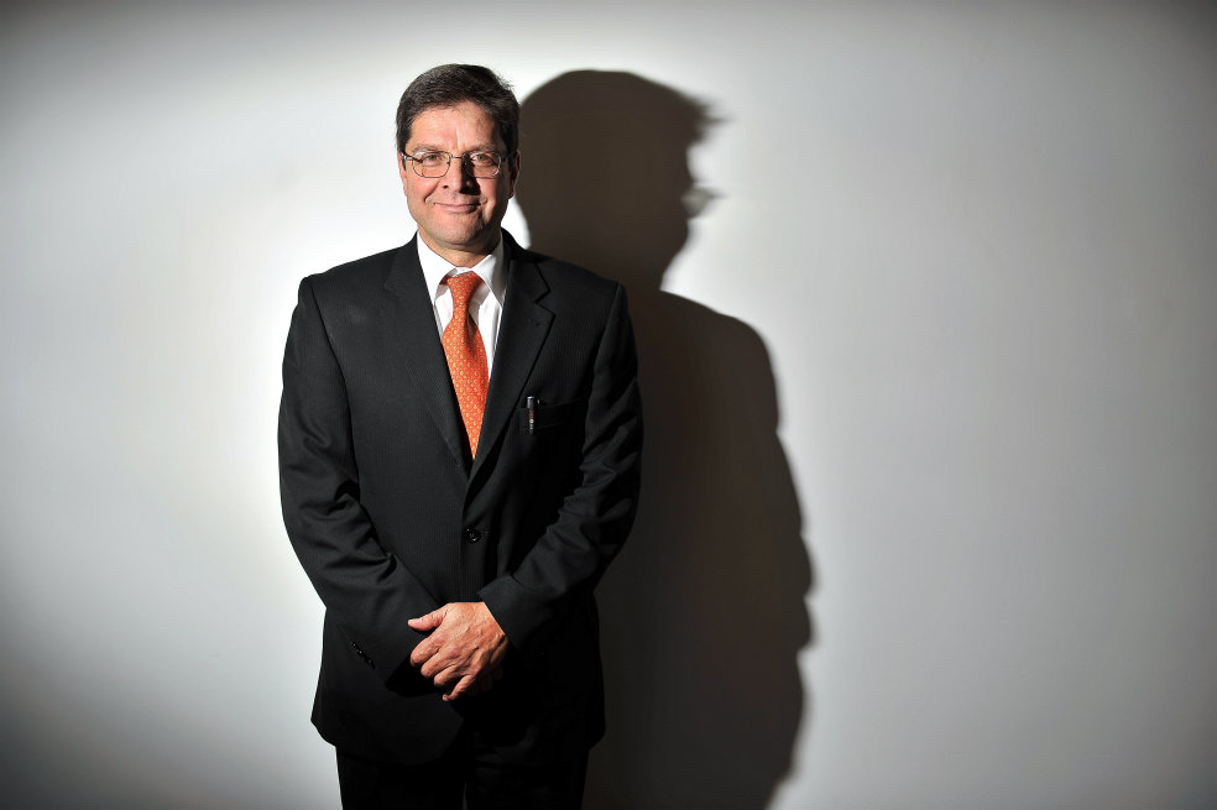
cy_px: 405
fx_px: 1757
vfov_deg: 26.0
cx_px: 608
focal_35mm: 52
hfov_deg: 38.2
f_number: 2.8
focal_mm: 52
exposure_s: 1/800
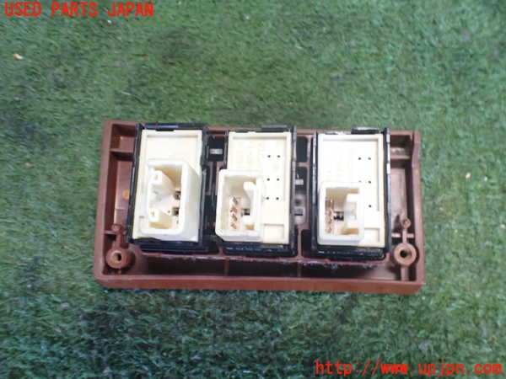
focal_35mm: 30
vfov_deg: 46.8
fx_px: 439
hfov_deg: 60.0
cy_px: 190
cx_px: 253
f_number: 2.3
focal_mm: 5.4
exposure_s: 1/80
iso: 800
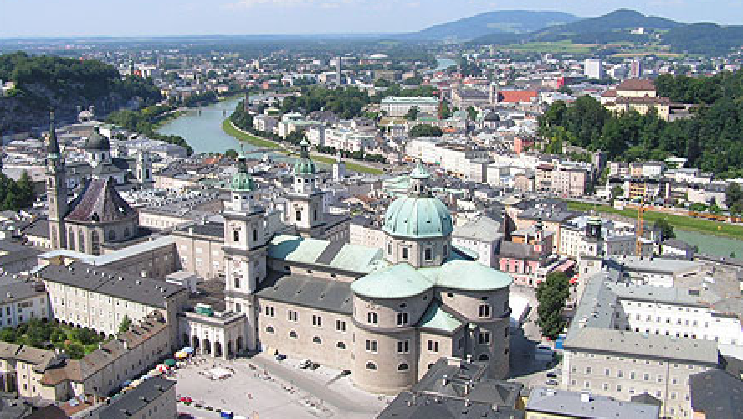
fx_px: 828
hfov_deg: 48.3
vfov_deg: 28.3
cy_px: 166
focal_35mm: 42
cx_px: 368
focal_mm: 6.3
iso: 50
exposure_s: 1/400
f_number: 5.6
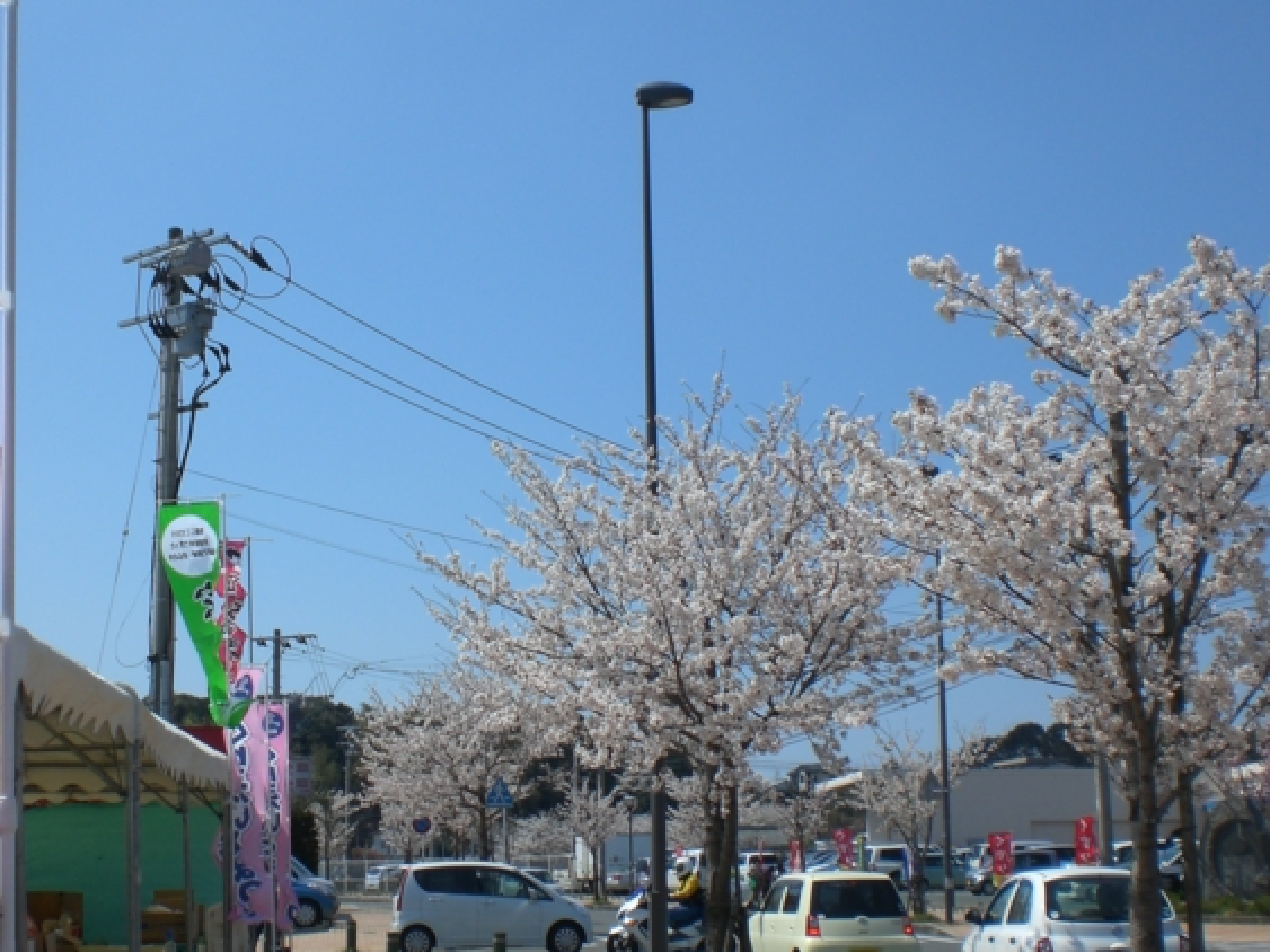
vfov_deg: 27.0
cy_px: 546
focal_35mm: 54
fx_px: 1981
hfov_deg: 35.3
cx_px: 458
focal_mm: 6.3
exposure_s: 1/800
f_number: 4.4
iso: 50
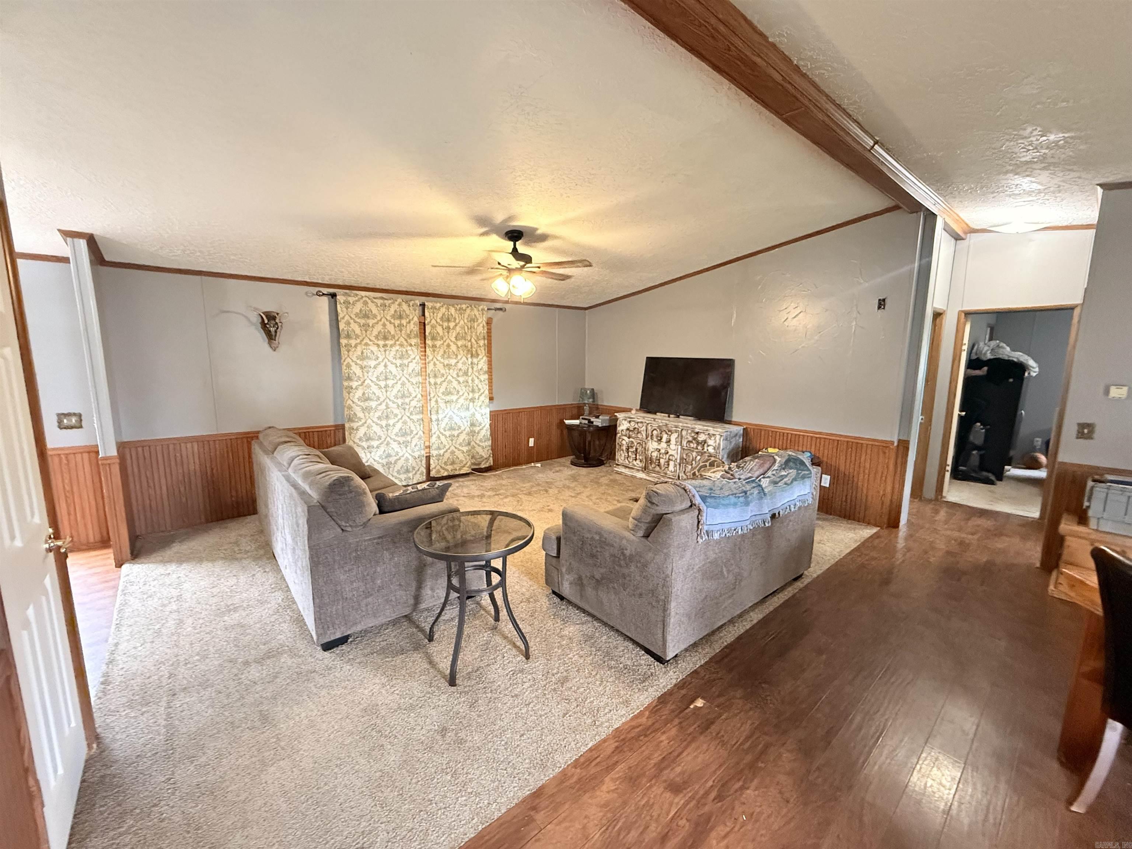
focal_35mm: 14
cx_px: 566
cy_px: 424
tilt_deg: -8.3
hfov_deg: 102.1
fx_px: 458
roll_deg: -0.3
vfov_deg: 85.7
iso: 800
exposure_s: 1/60
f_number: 2.2
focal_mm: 2.22
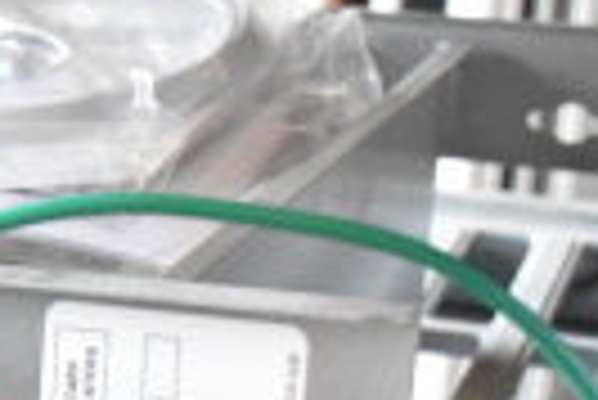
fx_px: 2744
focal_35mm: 165
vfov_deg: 8.2
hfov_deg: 10.8
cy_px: 528
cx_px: -769
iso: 6400
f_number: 6.3
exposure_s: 1/640
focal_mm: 24
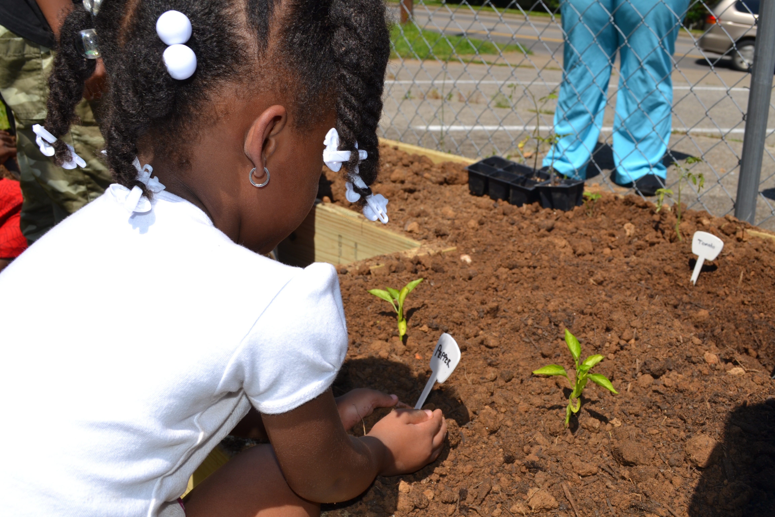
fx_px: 775
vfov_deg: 36.9
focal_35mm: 36
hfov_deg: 53.1
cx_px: 388
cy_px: 258
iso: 100
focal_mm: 24
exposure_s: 1/200
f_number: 10
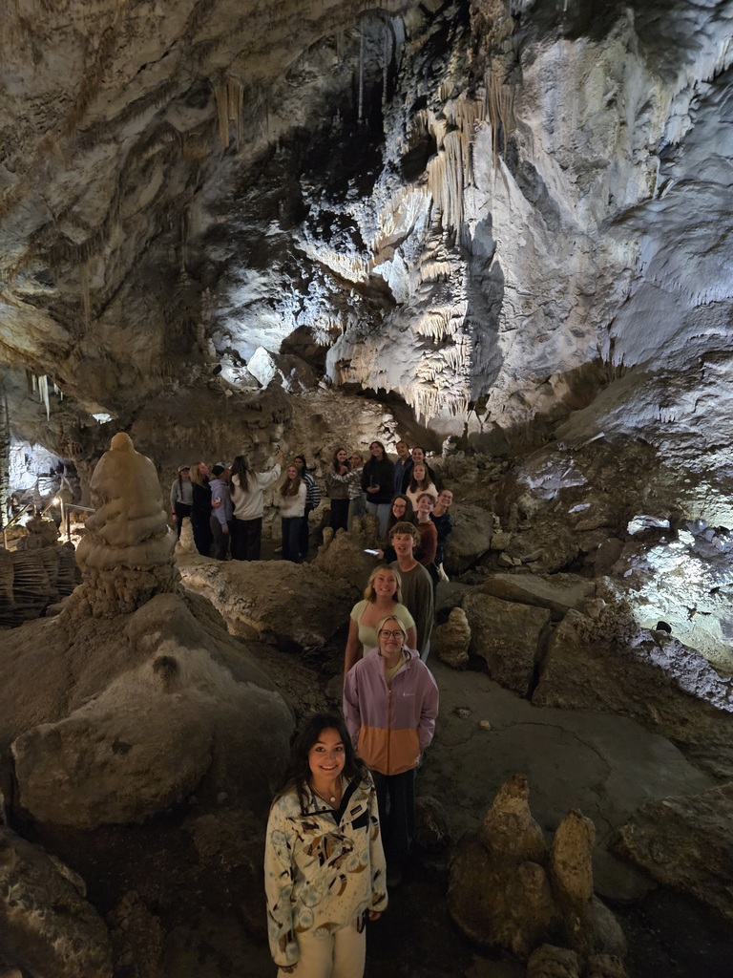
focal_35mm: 23
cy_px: 489
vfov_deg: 73.9
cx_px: 366
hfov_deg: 58.9
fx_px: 649
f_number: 1.8
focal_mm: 5.4
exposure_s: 1/20
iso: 1600
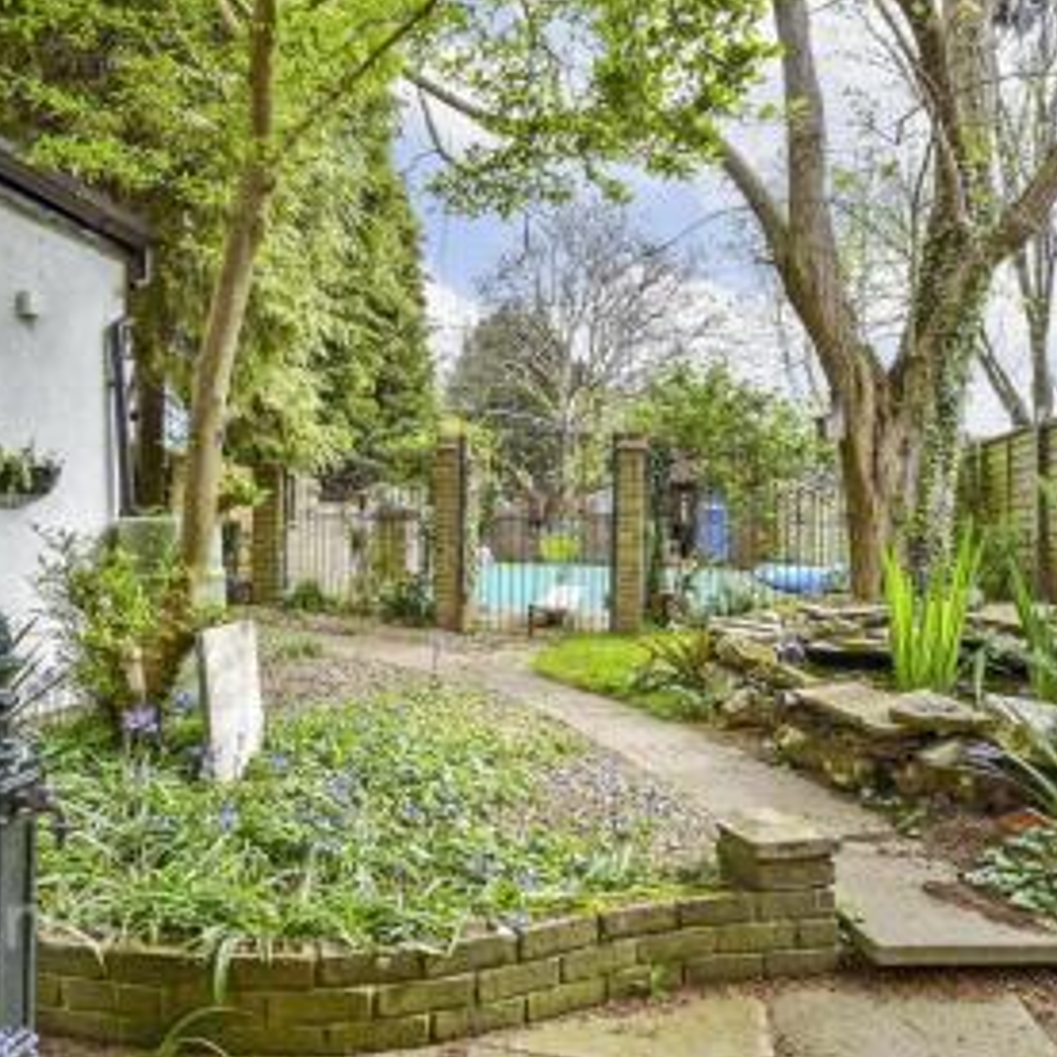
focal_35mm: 22
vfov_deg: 69.6
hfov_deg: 68.6
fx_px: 760
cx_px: 398
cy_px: 504
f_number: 8
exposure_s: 1/200
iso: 320
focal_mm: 10
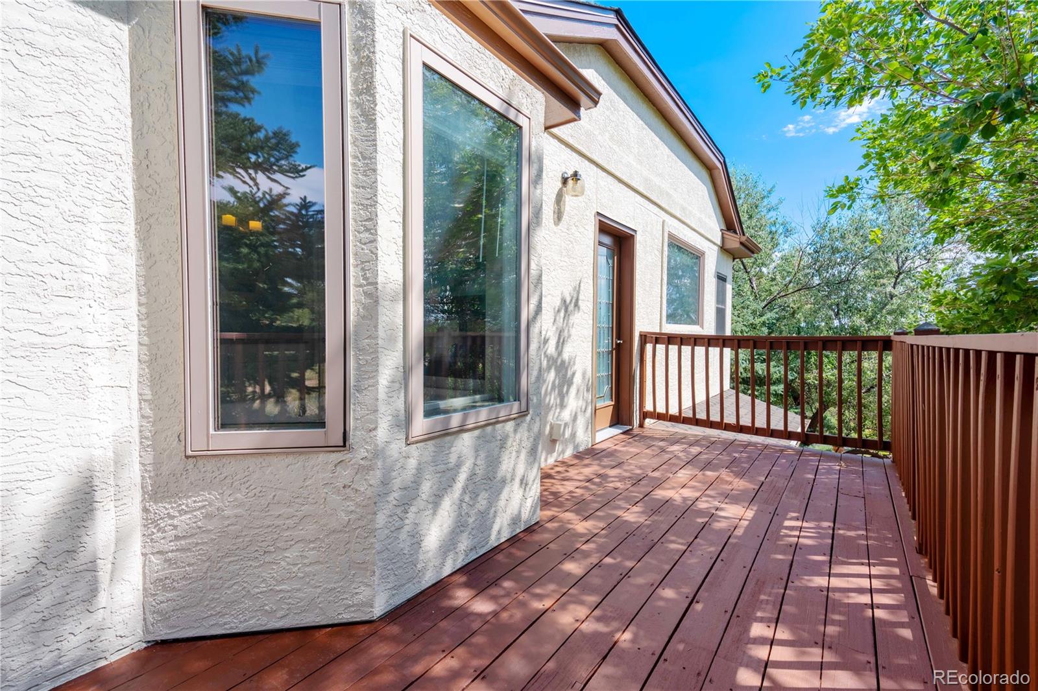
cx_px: 519
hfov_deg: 96.7
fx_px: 461
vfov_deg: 73.7
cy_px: 346
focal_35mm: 16
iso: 50
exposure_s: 1/3200
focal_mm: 16
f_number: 8
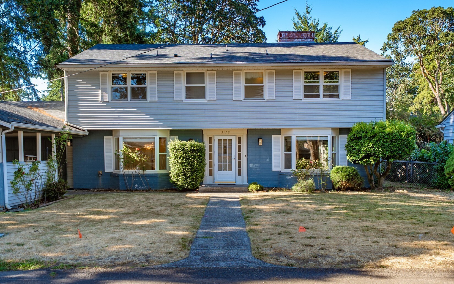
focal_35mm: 22
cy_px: 146
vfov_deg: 55.0
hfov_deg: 79.7
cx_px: 224
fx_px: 272
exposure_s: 1/30
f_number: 7.1
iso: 80
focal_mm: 21
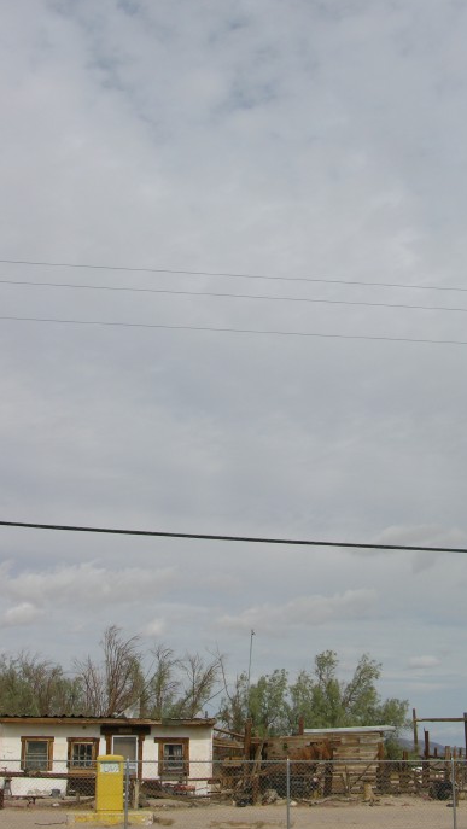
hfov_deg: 21.4
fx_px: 1231
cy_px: 379
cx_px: 287
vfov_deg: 37.2
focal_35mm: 56
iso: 50
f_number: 7.5
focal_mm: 11.6
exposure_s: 1/277
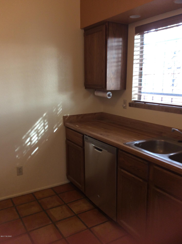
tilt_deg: -12.1
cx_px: 91
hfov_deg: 44.0
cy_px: 122
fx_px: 225
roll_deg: +2.2
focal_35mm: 32
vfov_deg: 56.9
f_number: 2.4
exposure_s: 1/24
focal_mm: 3.3
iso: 50
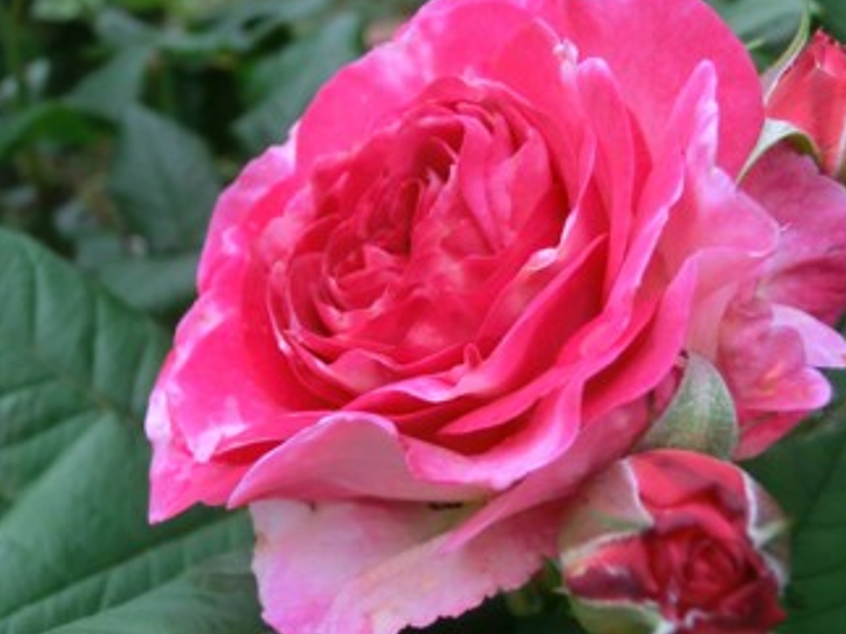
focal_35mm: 52
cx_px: 443
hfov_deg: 36.8
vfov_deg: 28.0
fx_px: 1270
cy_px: 317
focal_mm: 7.38
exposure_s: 1/60
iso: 200
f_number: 4
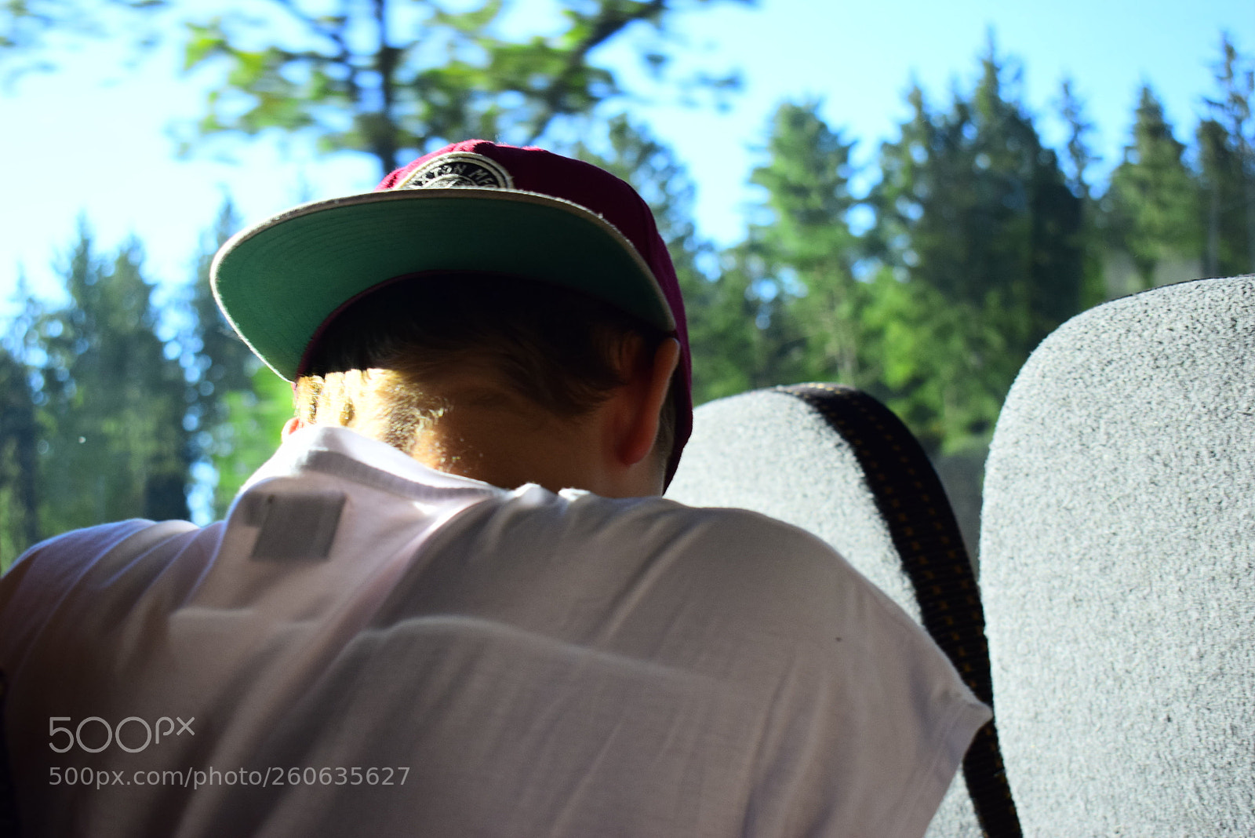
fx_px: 1988
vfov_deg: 23.8
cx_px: 628
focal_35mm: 57
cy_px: 419
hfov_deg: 35.0
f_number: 5.6
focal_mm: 38
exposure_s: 1/125
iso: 400
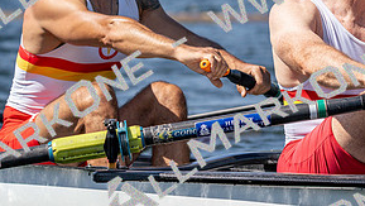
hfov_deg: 4.5
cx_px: 364
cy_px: 36
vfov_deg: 2.6
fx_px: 4620
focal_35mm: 477
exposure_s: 1/2000
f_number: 5.6
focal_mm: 227
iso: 250
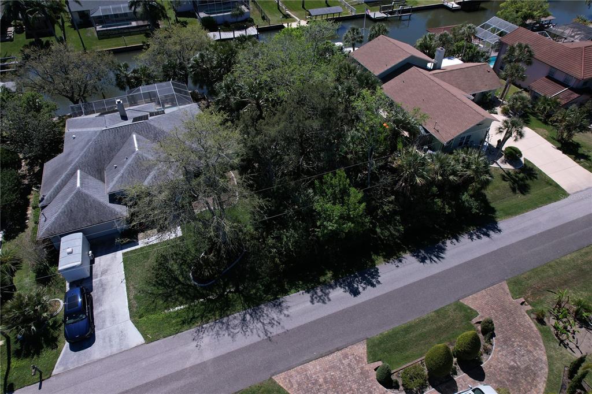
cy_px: 197
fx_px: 362
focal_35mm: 22
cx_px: 296
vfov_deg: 57.2
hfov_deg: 78.6
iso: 100
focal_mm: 8.38
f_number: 2.8
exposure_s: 1/60
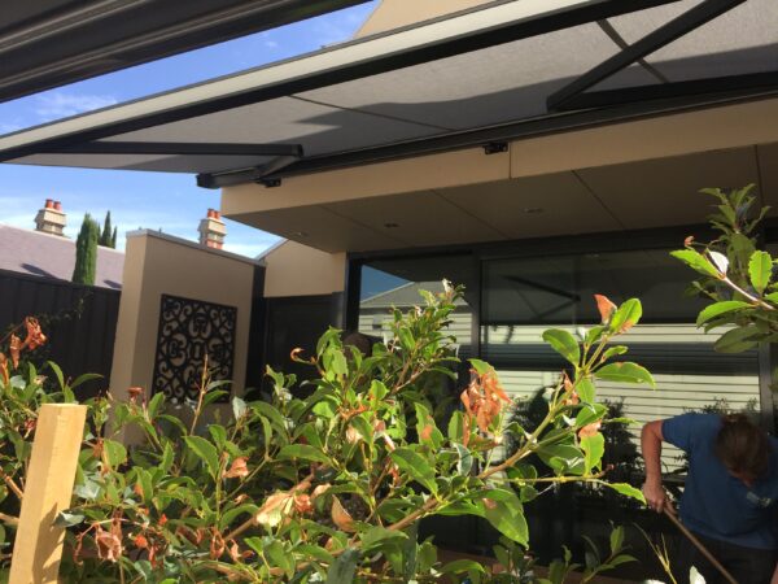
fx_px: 652
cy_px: 292
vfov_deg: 48.2
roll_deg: -3.7
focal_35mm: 29
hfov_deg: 61.7
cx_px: 389
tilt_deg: +11.6
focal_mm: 4.15
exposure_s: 1/732
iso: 32
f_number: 2.2
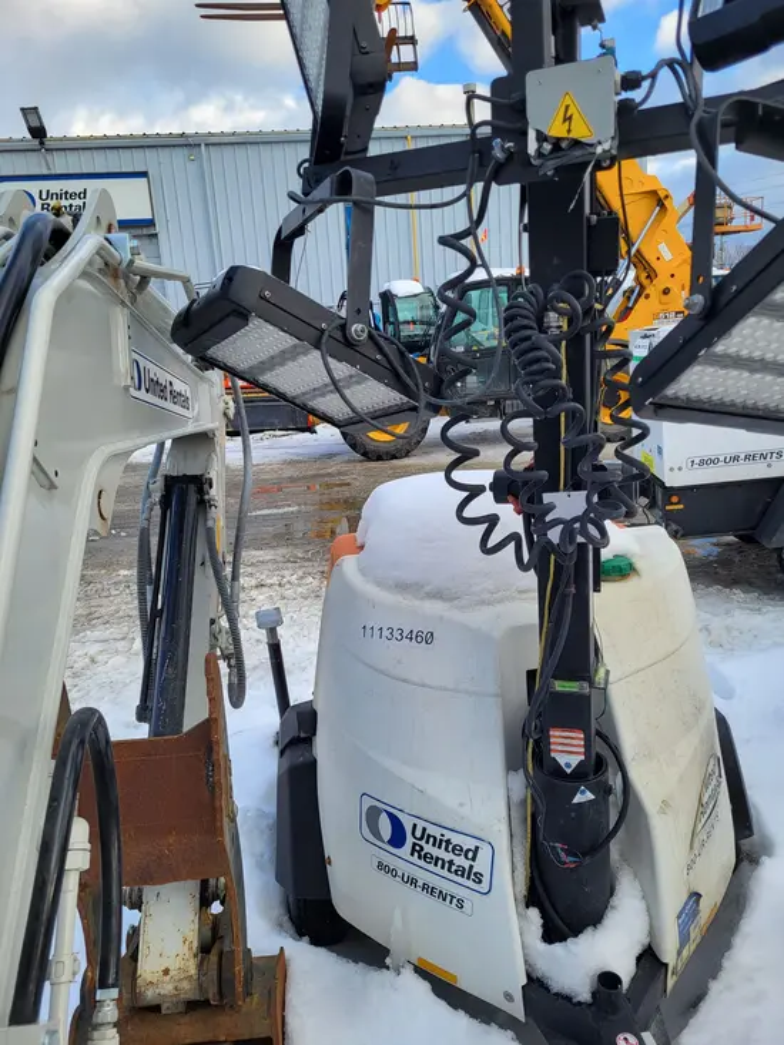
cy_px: 522
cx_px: 392
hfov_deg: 53.1
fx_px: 785
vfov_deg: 67.3
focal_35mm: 26
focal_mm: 5.4
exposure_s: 1/598
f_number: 1.8
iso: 40
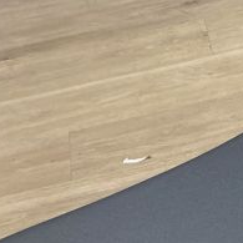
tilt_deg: -41.8
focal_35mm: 125
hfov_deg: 12.0
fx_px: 993
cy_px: 235
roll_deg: -2.2
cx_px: 530
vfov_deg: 13.8
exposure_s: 1/100
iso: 100
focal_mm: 4.25
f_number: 1.8
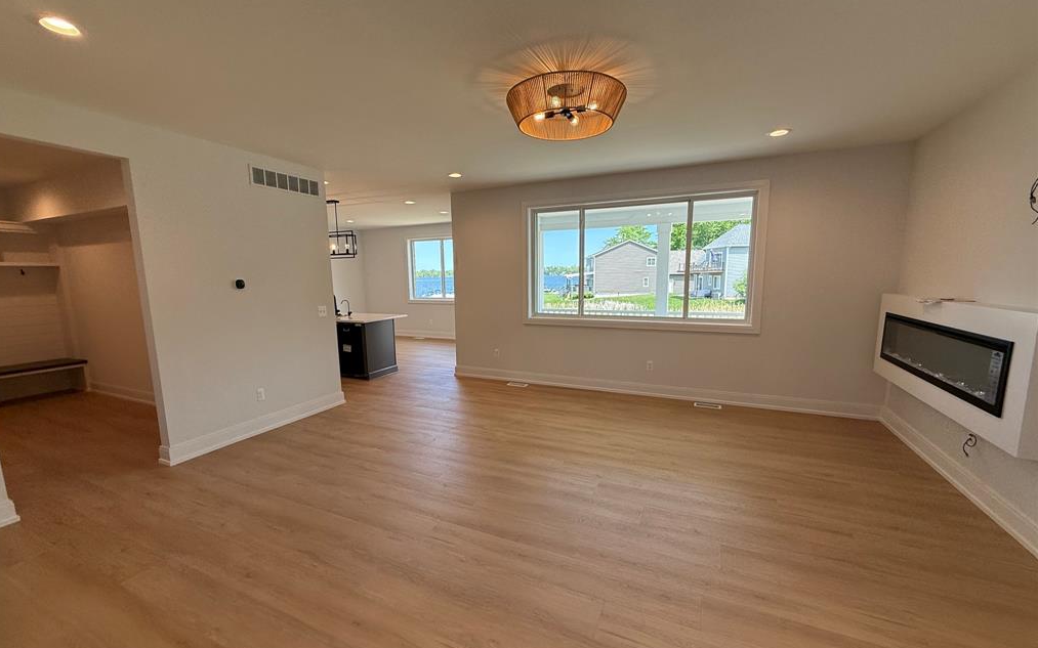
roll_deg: +1.0
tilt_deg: -7.3
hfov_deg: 101.5
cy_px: 336
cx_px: 514
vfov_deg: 74.8
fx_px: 424
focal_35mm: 15
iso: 64
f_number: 2.2
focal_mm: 2.22
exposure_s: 1/234
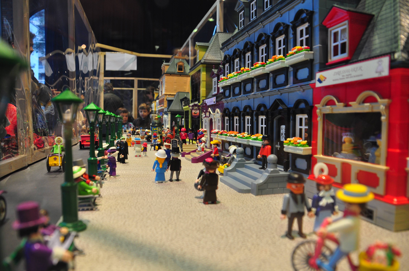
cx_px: 204
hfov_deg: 59.6
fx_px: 357
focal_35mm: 32
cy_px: 136
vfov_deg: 41.6
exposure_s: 1/60
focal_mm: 21
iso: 500
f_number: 4
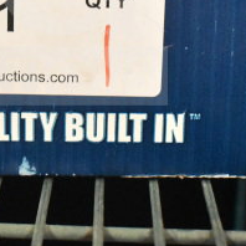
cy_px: 7
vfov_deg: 16.1
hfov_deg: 16.2
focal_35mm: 106
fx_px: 855
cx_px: 27
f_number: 5
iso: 6400
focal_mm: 27
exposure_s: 1/100
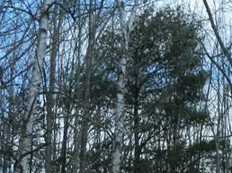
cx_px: 282
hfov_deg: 11.9
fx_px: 1091
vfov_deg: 8.7
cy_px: 307
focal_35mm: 163
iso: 80
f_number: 3.5
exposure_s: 1/400
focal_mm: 7.3
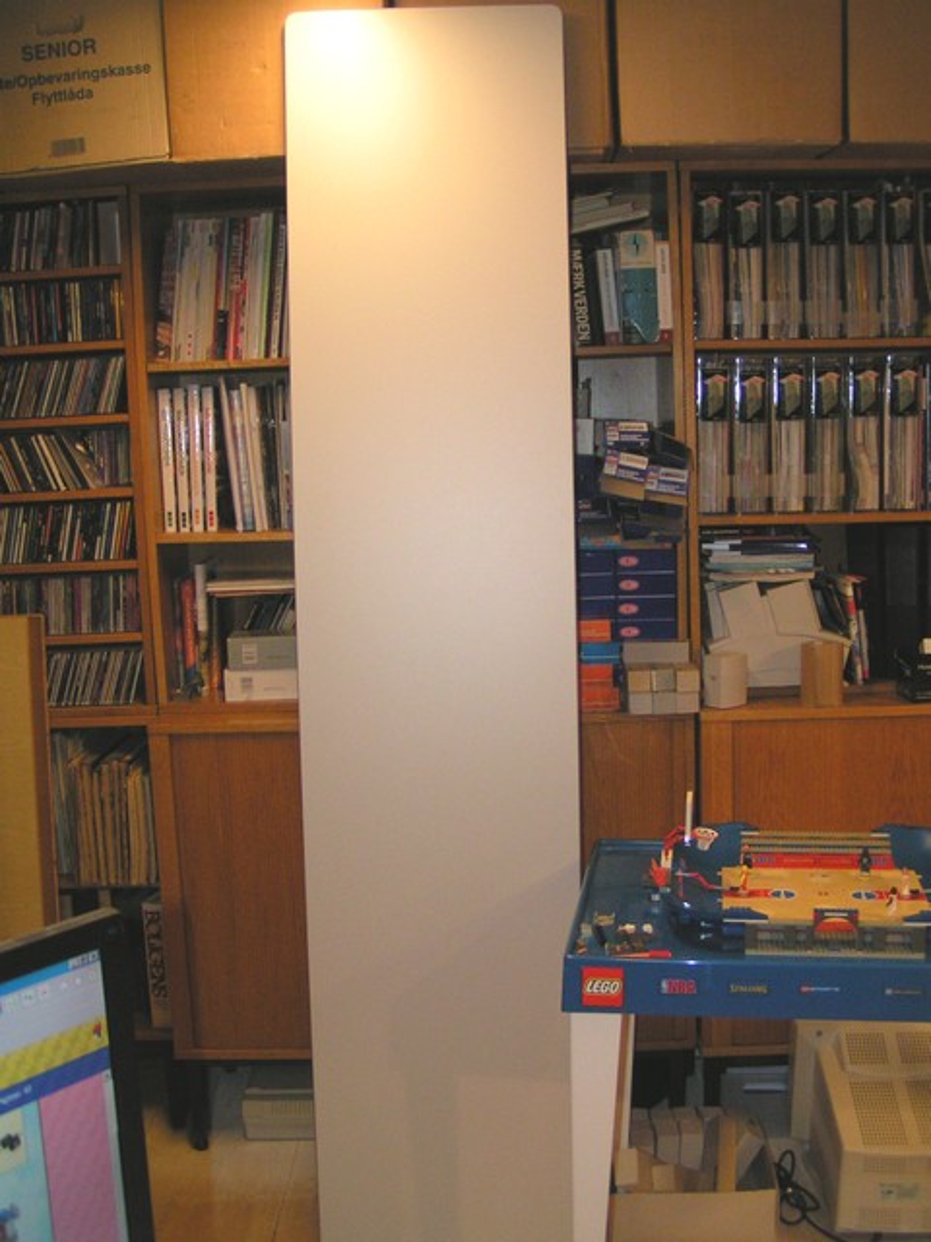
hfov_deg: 37.7
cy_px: 621
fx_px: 1363
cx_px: 466
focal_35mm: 38
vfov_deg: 49.0
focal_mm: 5.8
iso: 200
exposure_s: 1/40
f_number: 2.8
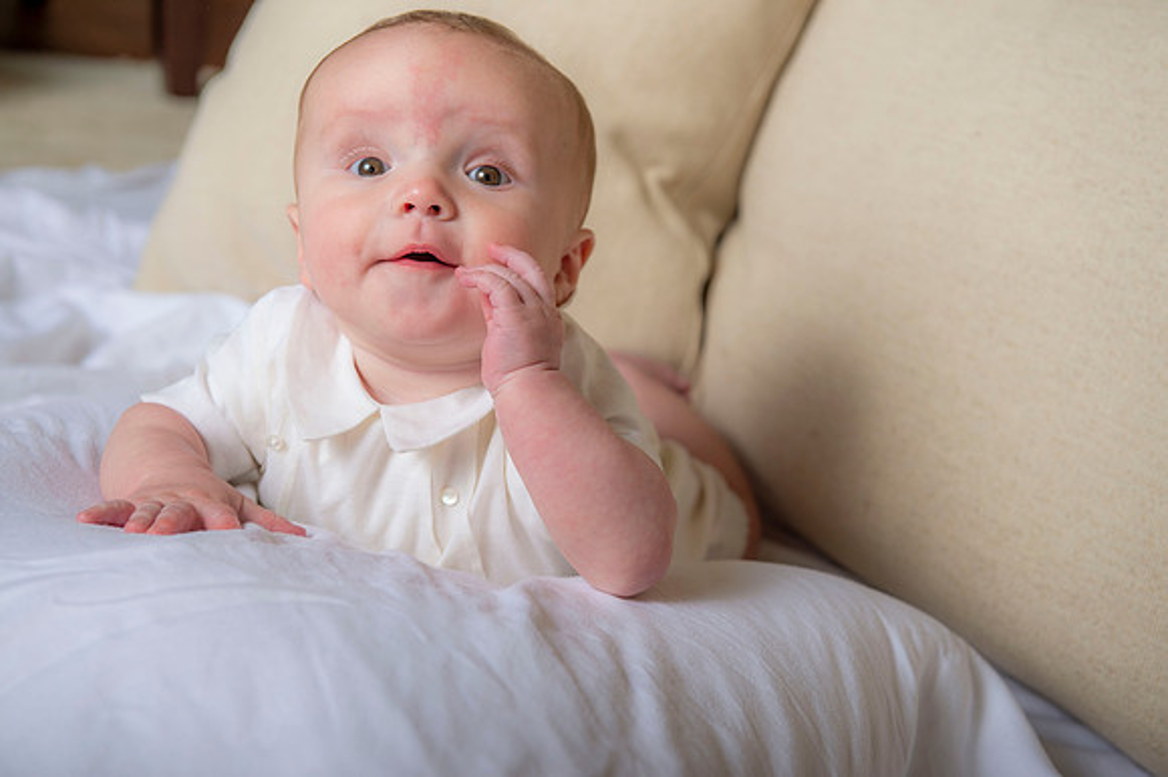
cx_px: 584
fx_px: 1945
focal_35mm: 60
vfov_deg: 22.6
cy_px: 388
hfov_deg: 33.4
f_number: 5
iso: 200
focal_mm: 60
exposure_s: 1/200
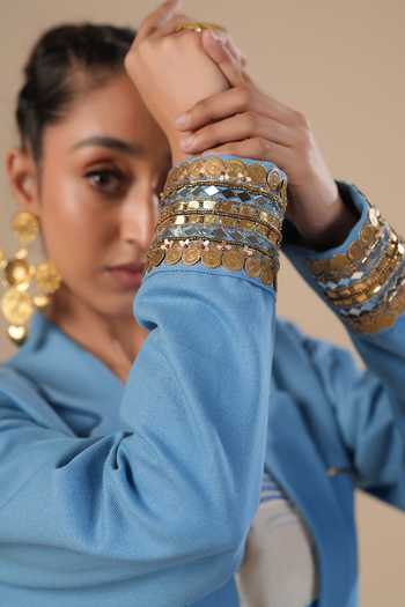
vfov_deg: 39.6
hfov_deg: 27.0
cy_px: 304
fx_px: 844
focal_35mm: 50
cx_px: 202
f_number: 2.8
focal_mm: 50
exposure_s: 1/125
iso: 160
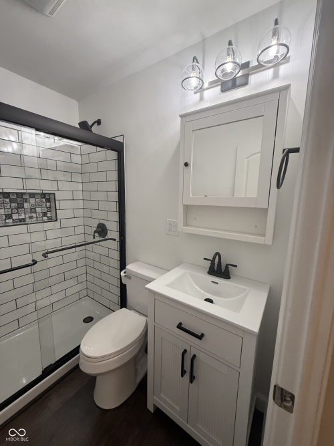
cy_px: 223
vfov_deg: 102.1
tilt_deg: -7.8
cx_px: 167
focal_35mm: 14
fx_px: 180
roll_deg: -1.6
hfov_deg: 85.7
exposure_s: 1/60
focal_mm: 2.22
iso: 200
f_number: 2.2
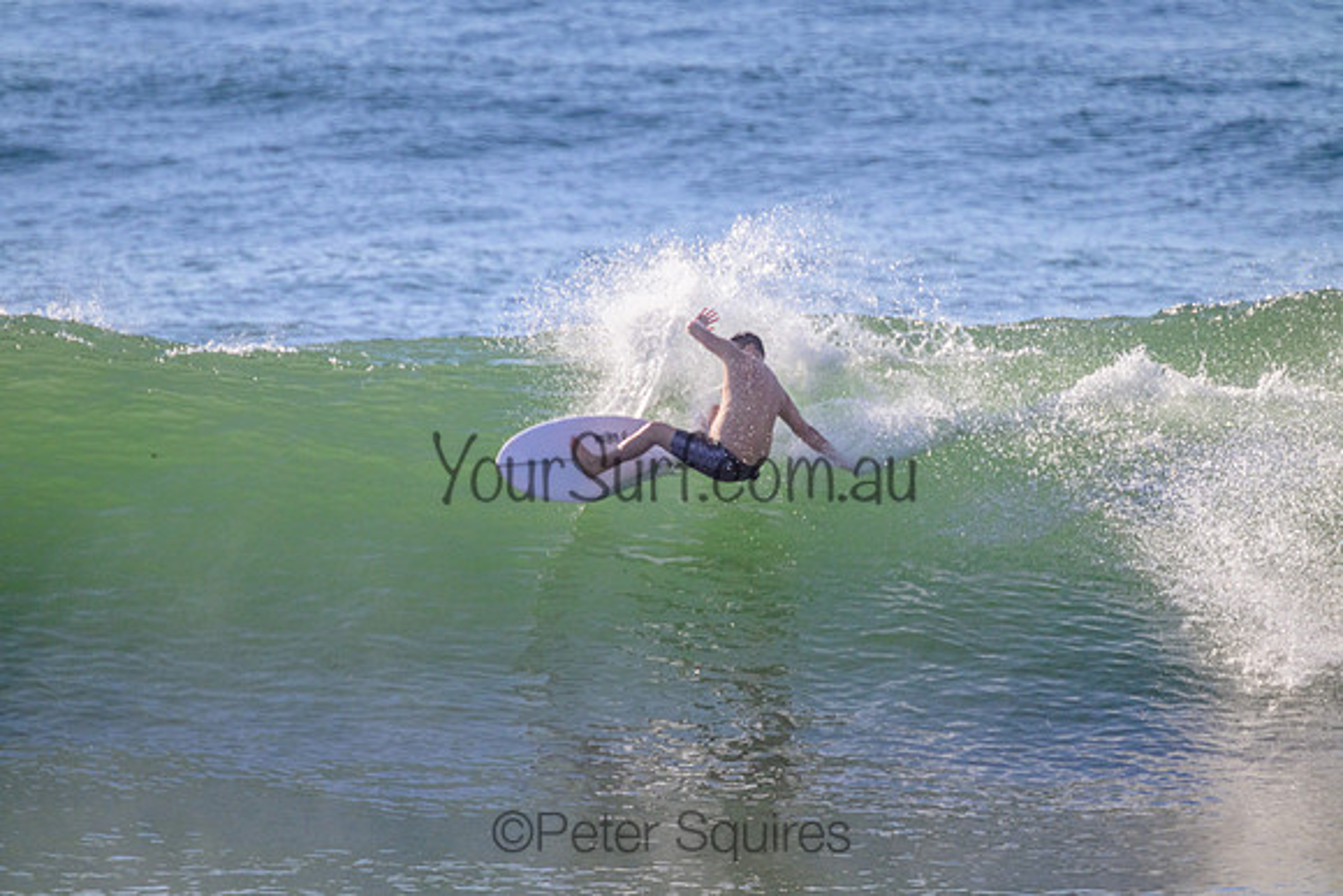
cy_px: 448
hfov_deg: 2.6
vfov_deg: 1.7
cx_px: 672
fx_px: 29850
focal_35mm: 800
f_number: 11
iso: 1000
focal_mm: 800
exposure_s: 1/2000
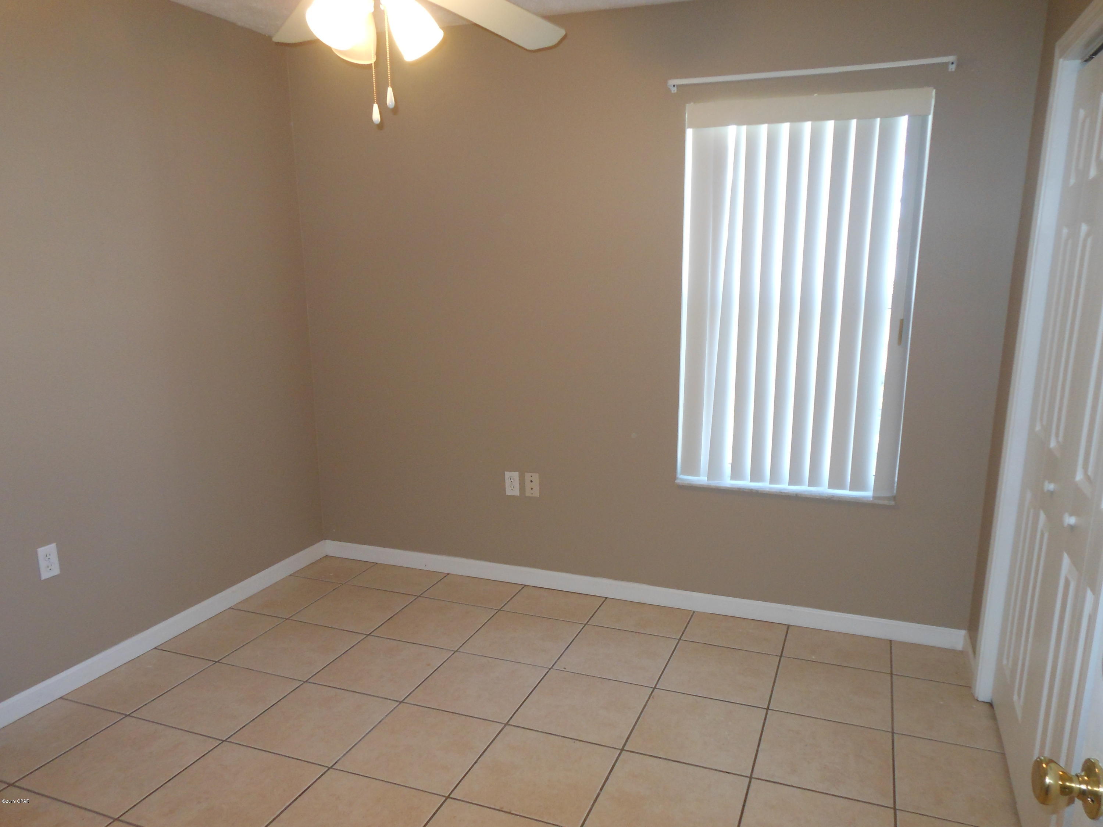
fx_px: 797
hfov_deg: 69.4
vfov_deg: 54.9
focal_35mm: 25
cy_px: 414
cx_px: 552
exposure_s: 1/25
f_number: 3.2
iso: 200
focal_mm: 4.5
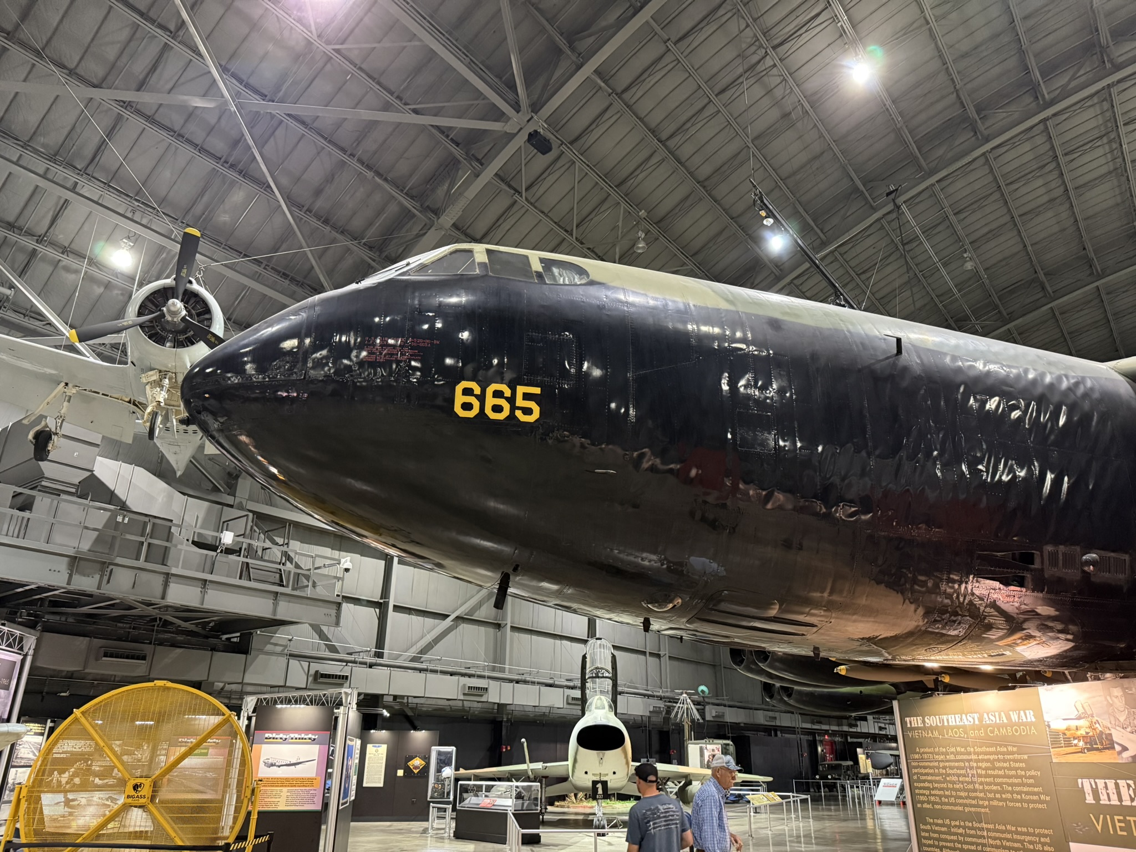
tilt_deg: +23.6
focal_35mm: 24
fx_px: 788
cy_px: 426
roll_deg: +0.1
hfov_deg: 71.6
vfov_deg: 56.8
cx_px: 568
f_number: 1.78
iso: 1000
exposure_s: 1/40
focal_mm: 6.76
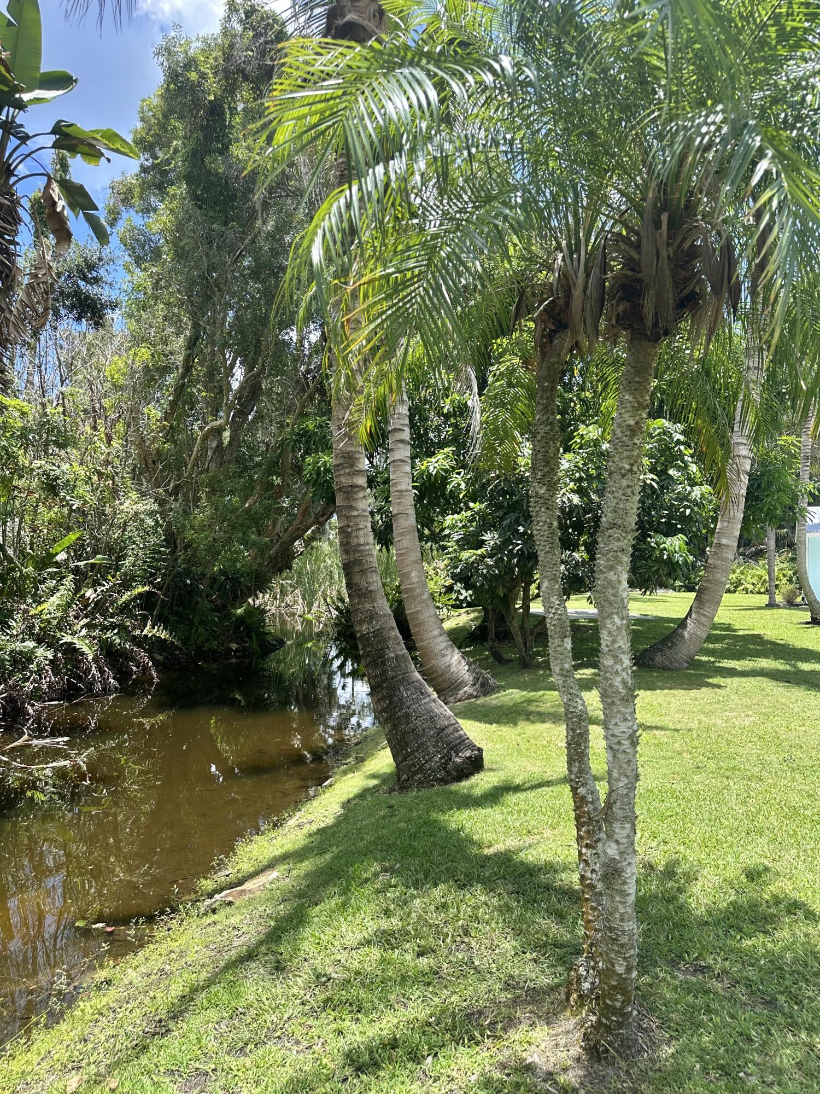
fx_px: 758
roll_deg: -1.4
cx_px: 410
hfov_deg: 56.8
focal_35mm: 24
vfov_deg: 71.6
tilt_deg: +1.3
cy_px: 547
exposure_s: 1/1339
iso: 80
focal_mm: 6.86
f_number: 1.78
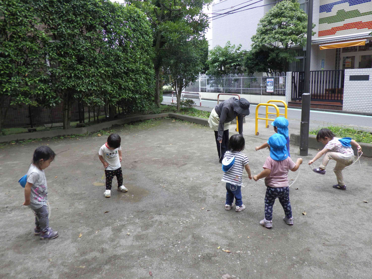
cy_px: 140
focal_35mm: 28
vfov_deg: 49.7
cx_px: 186
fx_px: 301
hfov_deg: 63.4
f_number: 4.2
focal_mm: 5
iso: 125
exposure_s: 1/200
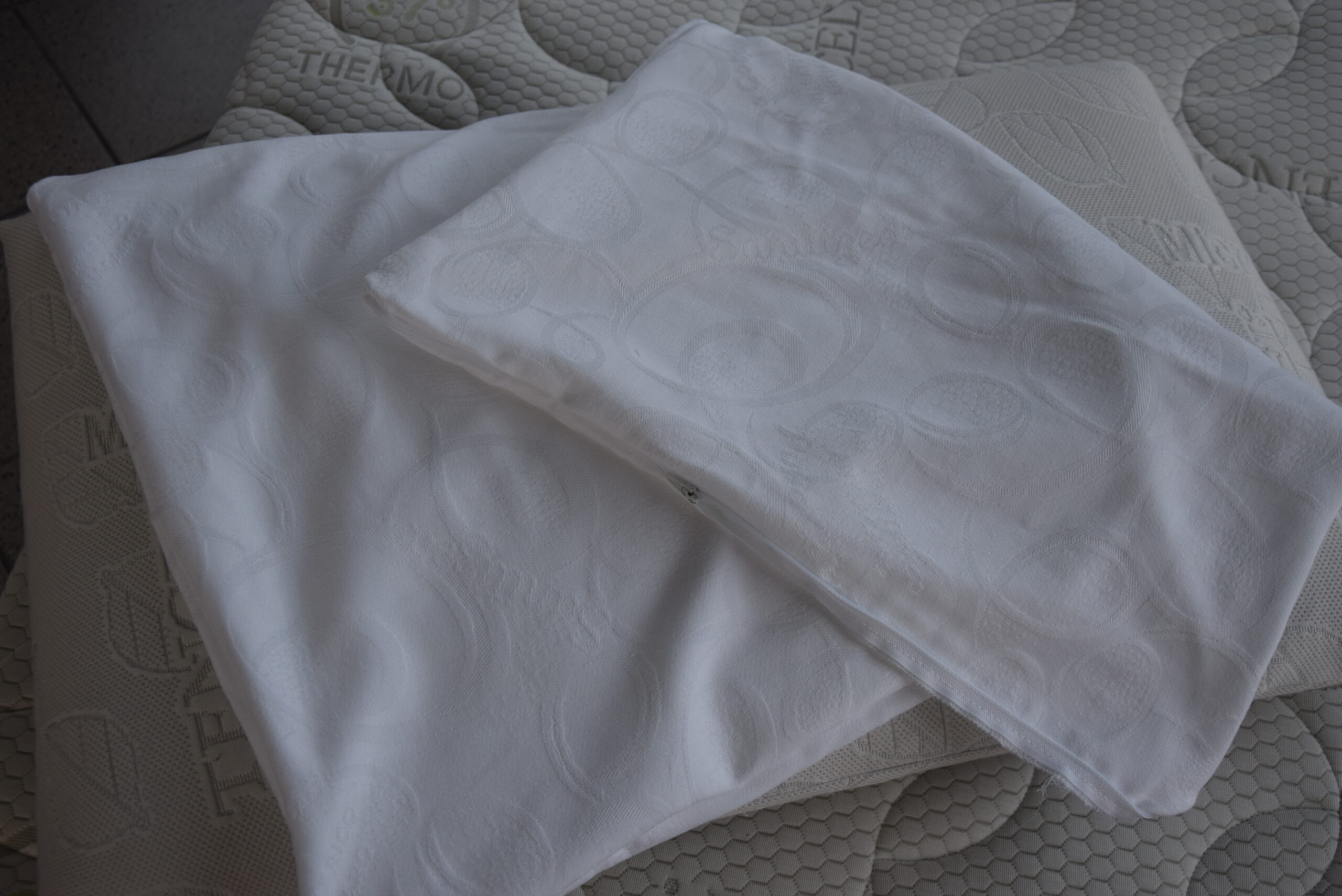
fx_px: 1454
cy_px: 448
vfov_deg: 34.2
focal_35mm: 39
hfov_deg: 49.5
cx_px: 671
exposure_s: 1/100
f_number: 5
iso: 400
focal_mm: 26
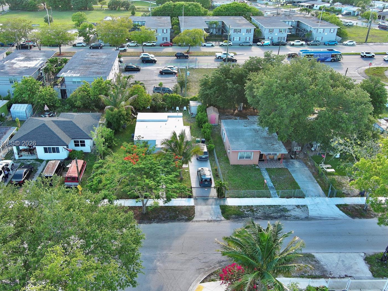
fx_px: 359
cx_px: 172
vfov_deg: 44.1
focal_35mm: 32
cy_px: 144
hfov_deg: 56.7
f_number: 2.8
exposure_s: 1/123
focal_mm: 10.57
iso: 100
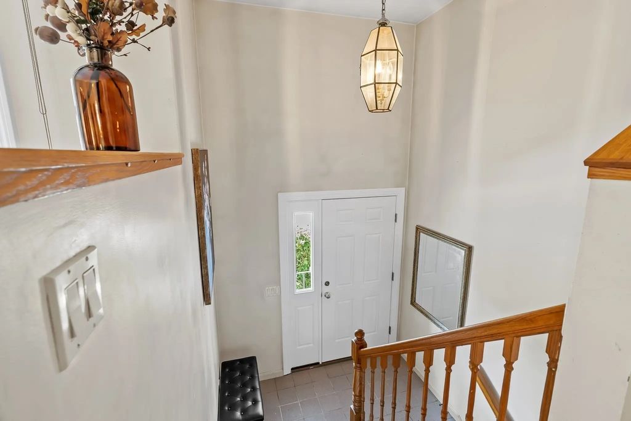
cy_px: 210
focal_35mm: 16
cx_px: 316
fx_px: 280
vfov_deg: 73.8
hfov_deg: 96.7
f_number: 7.1
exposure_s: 25
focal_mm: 16
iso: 500
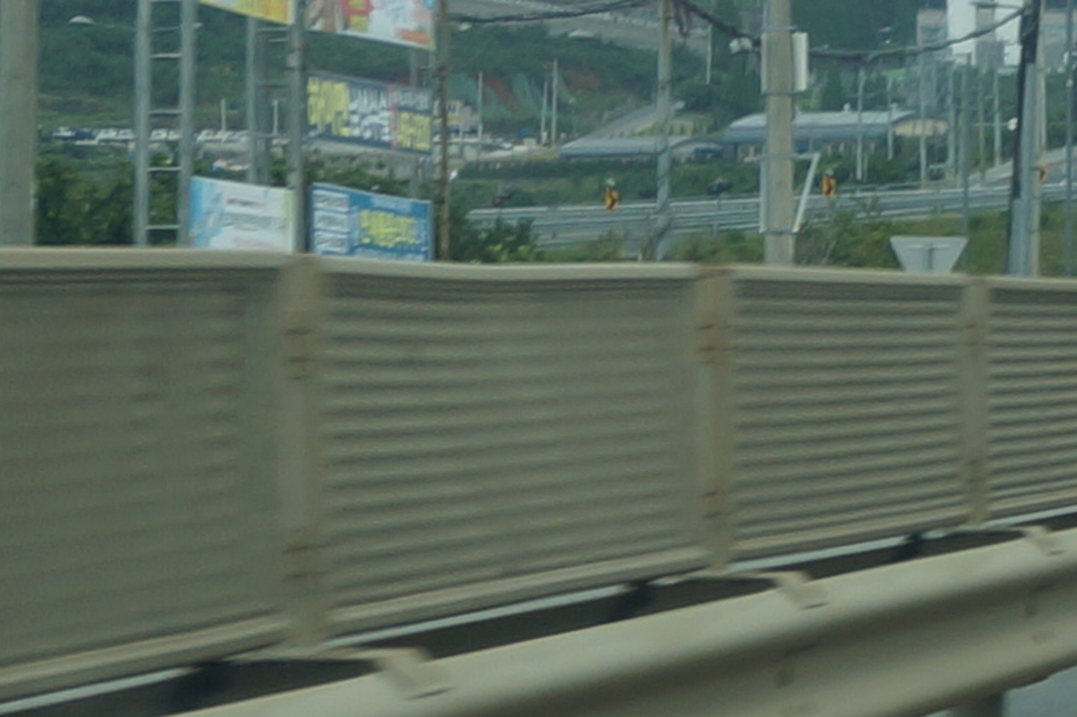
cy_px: -757
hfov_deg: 7.1
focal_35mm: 280
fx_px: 8371
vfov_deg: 4.8
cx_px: 2016
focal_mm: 30
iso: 100
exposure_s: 1/125
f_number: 6.3
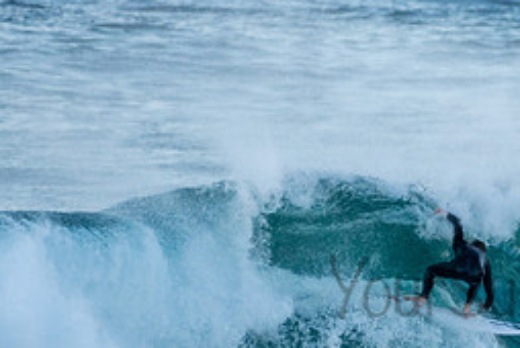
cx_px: 540
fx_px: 24742
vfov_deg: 0.8
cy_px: 269
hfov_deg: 1.2
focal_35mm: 1711
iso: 1400
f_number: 5.6
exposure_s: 1/1250
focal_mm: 500
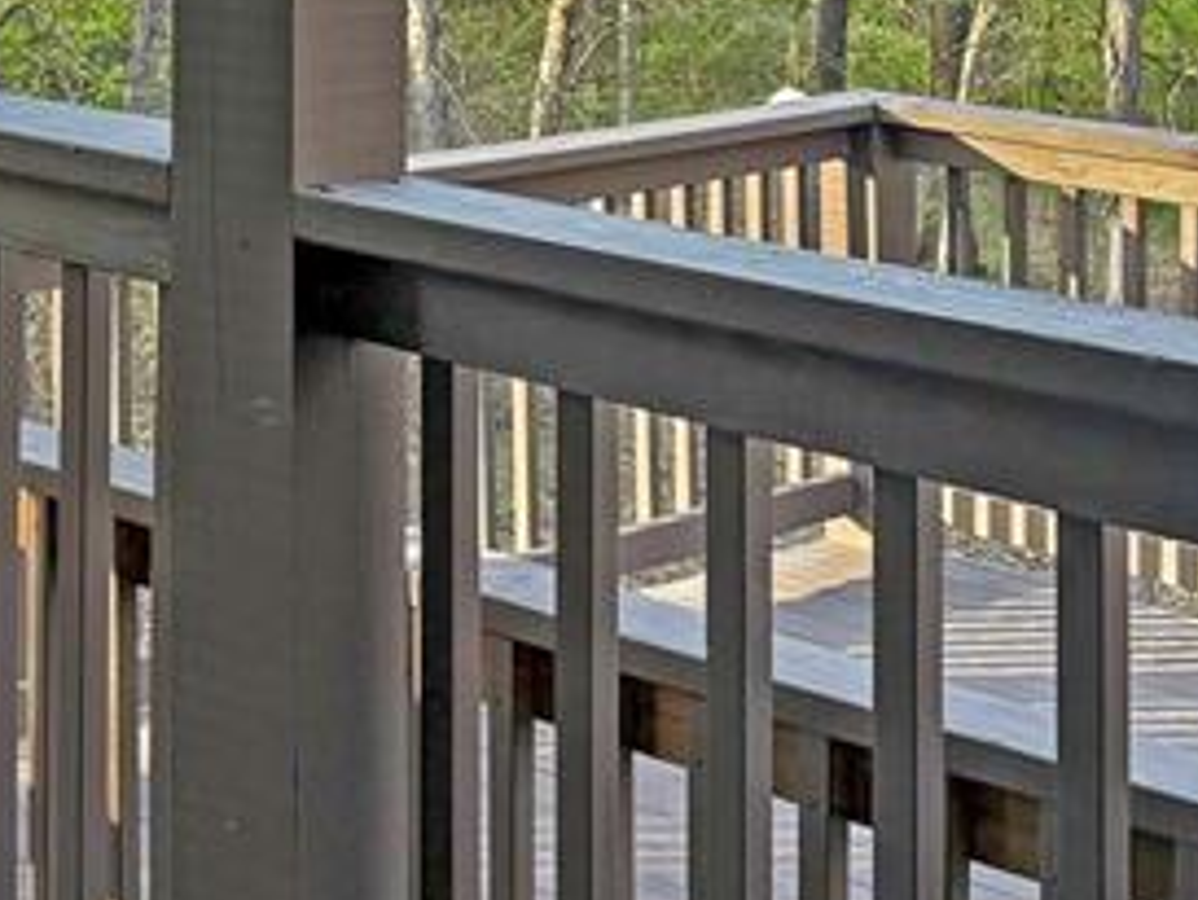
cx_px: -206
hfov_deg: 20.5
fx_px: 3116
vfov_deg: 16.2
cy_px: 79
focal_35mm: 90
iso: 100
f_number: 1.78
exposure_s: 1/484
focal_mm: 6.76
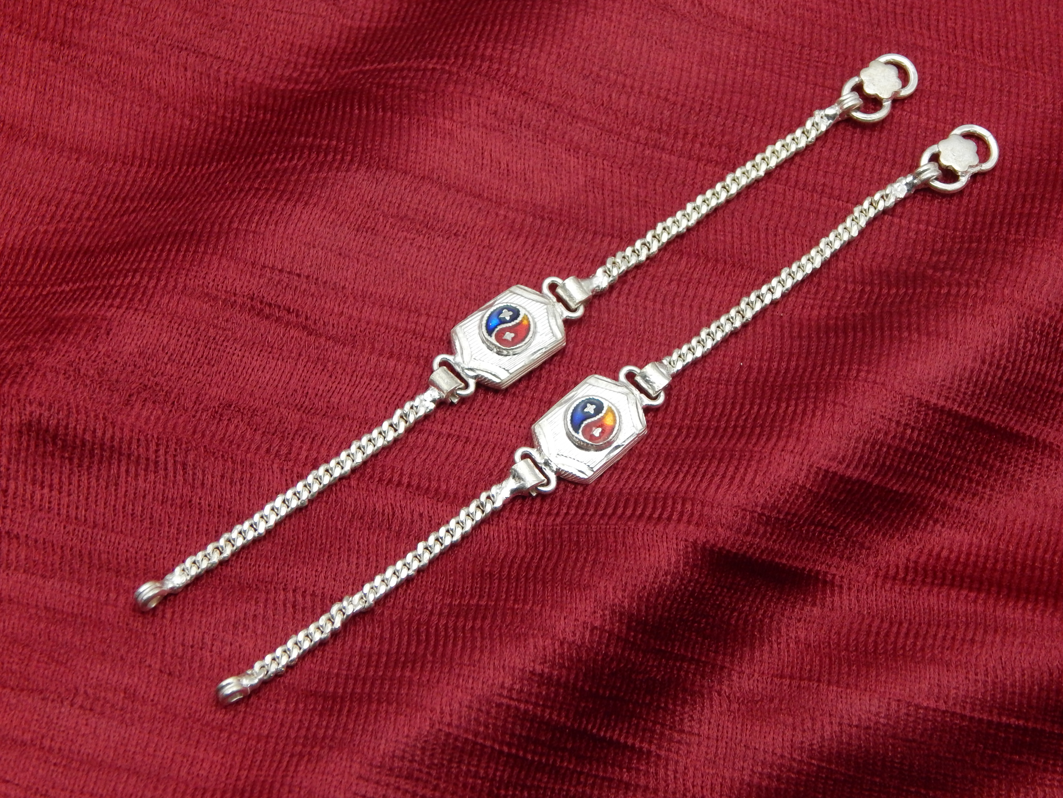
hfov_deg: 18.9
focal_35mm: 104
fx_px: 3194
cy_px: 399
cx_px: 532
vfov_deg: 14.2
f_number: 4.5
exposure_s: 1/250
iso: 320
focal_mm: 18.7
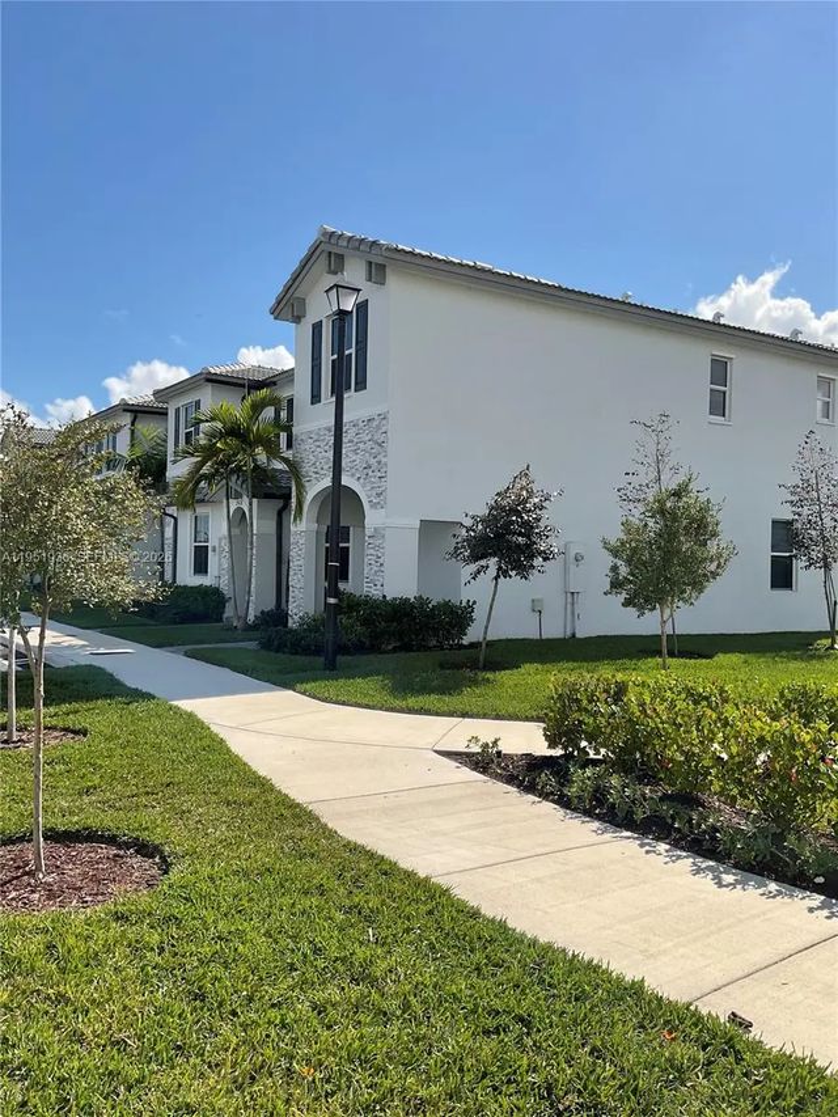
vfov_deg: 61.7
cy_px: 558
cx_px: 419
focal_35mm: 29
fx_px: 936
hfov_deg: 48.2
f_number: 1.8
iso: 16
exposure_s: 1/2801
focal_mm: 3
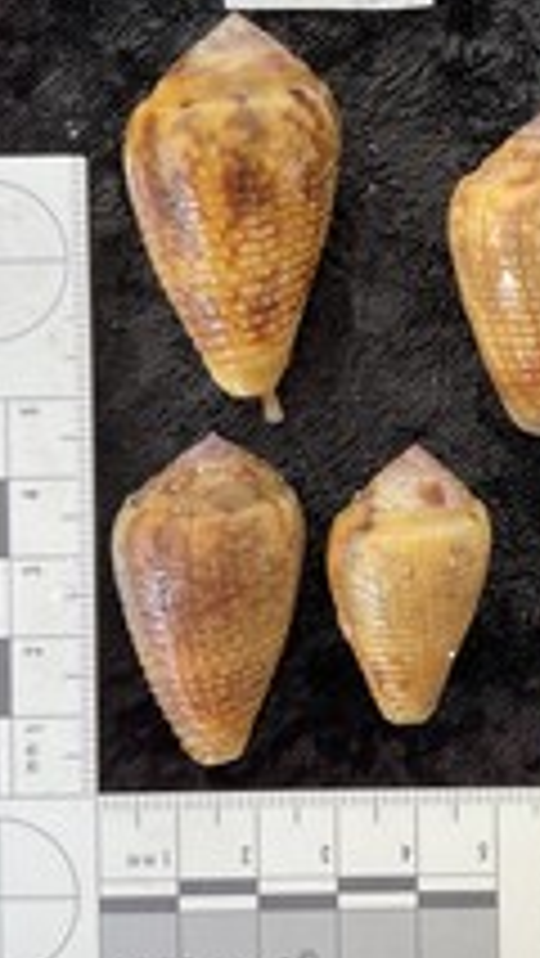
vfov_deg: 39.8
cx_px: 459
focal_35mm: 52
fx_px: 1322
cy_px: 497
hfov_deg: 22.7
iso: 50
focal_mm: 3
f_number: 1.8
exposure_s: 1/100
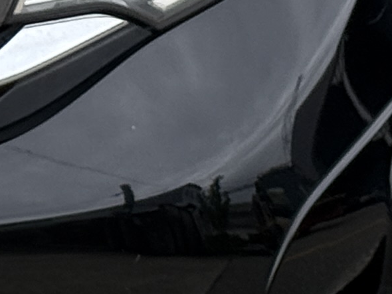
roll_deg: -0.6
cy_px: -251
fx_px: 3716
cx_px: -475
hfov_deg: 5.8
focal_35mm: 328
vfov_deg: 4.5
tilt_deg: -9.2
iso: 64
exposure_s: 1/1000
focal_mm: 6.76
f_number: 1.78
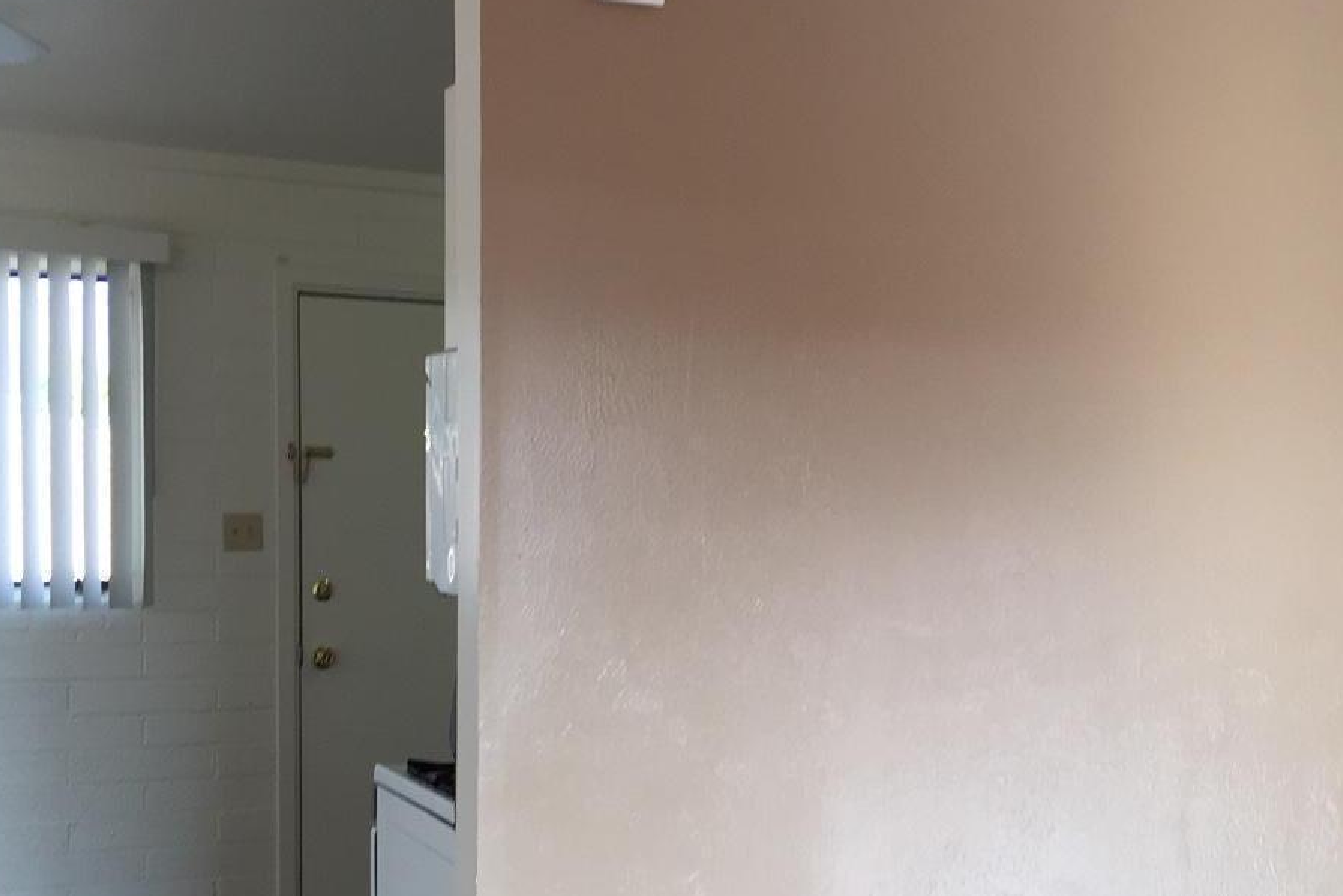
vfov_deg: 24.4
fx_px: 2052
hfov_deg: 35.6
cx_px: 965
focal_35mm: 55
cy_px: 636
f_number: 2.2
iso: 40
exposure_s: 1/60
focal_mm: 4.15
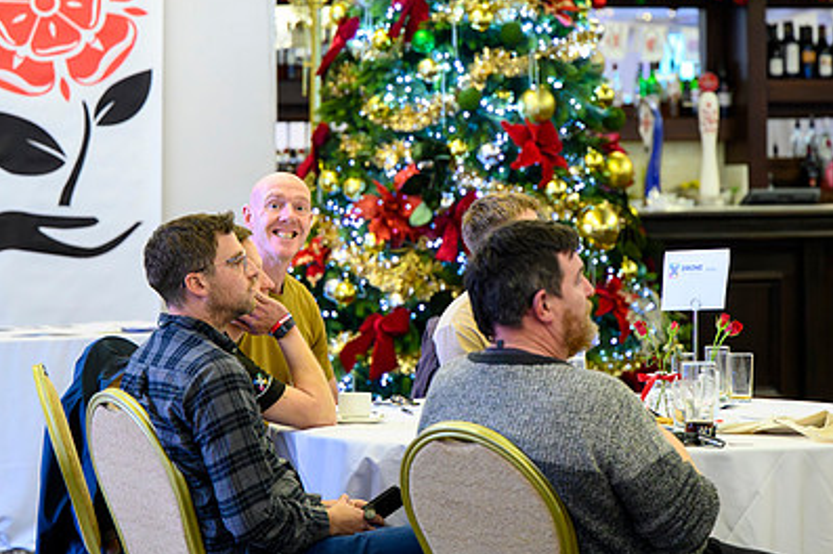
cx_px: 475
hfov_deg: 15.1
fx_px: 3144
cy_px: 160
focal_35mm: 136
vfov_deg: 10.1
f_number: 2.8
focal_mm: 86
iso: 12800
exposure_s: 1/200
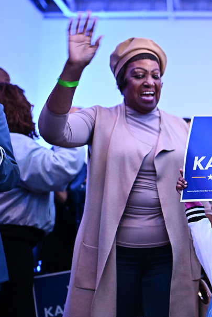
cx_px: 260
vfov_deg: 33.9
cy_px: 177
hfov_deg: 21.3
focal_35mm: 59
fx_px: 521
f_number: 1.2
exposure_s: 1/100
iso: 3200
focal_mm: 35
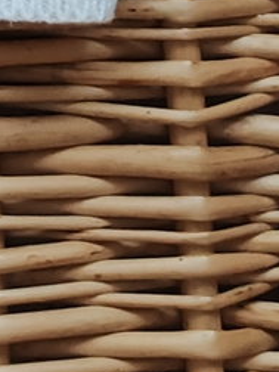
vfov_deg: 5.4
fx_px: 3804
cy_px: -633
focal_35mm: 354
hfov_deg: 4.1
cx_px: -527
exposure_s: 1/100
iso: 640
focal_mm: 6.12
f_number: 1.9
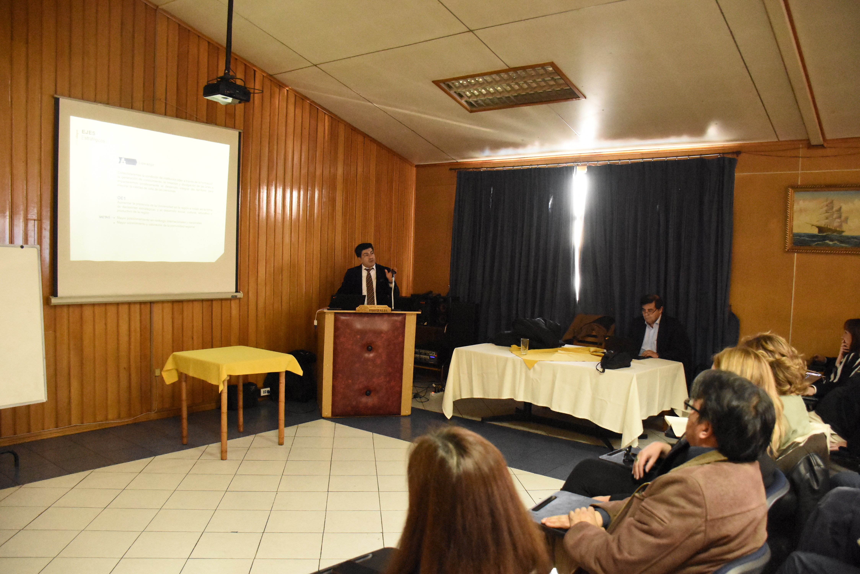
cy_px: 287
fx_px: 645
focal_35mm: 27
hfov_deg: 67.4
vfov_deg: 48.0
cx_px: 430
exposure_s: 1/60
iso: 10000
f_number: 3.5
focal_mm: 18
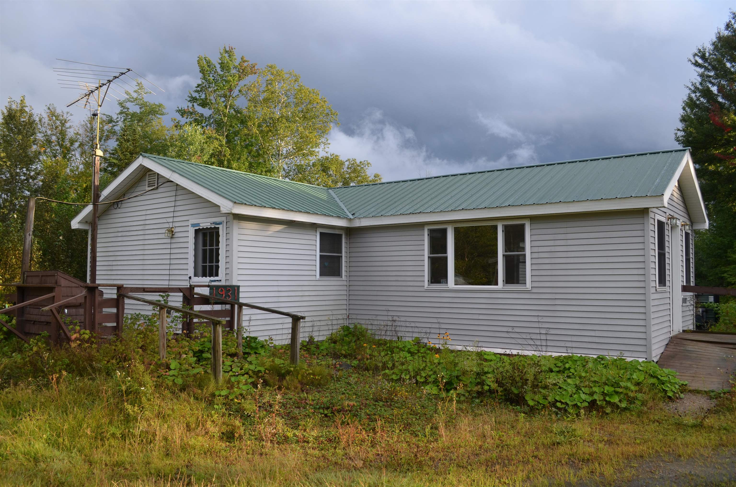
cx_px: 368
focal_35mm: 30
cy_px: 244
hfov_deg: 62.0
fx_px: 612
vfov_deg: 43.4
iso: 200
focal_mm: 20
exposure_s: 1/160
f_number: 6.3
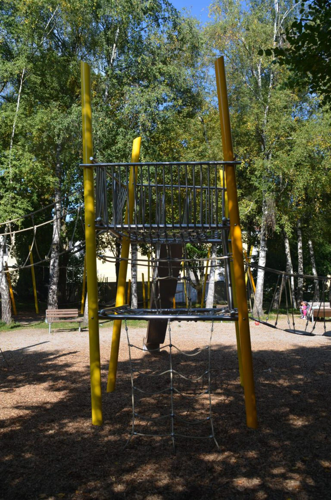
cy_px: 250
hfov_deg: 39.8
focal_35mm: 33
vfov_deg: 57.3
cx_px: 166
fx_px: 457
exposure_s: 1/250
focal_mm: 22
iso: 100
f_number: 7.1
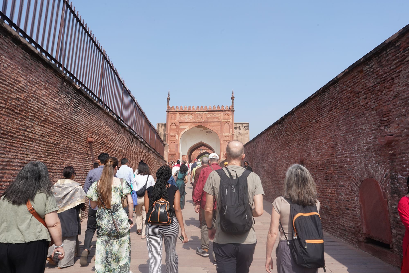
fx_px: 273
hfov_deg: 73.7
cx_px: 204
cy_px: 136
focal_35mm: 24
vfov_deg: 53.1
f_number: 20
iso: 250
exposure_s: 1/100
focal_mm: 24
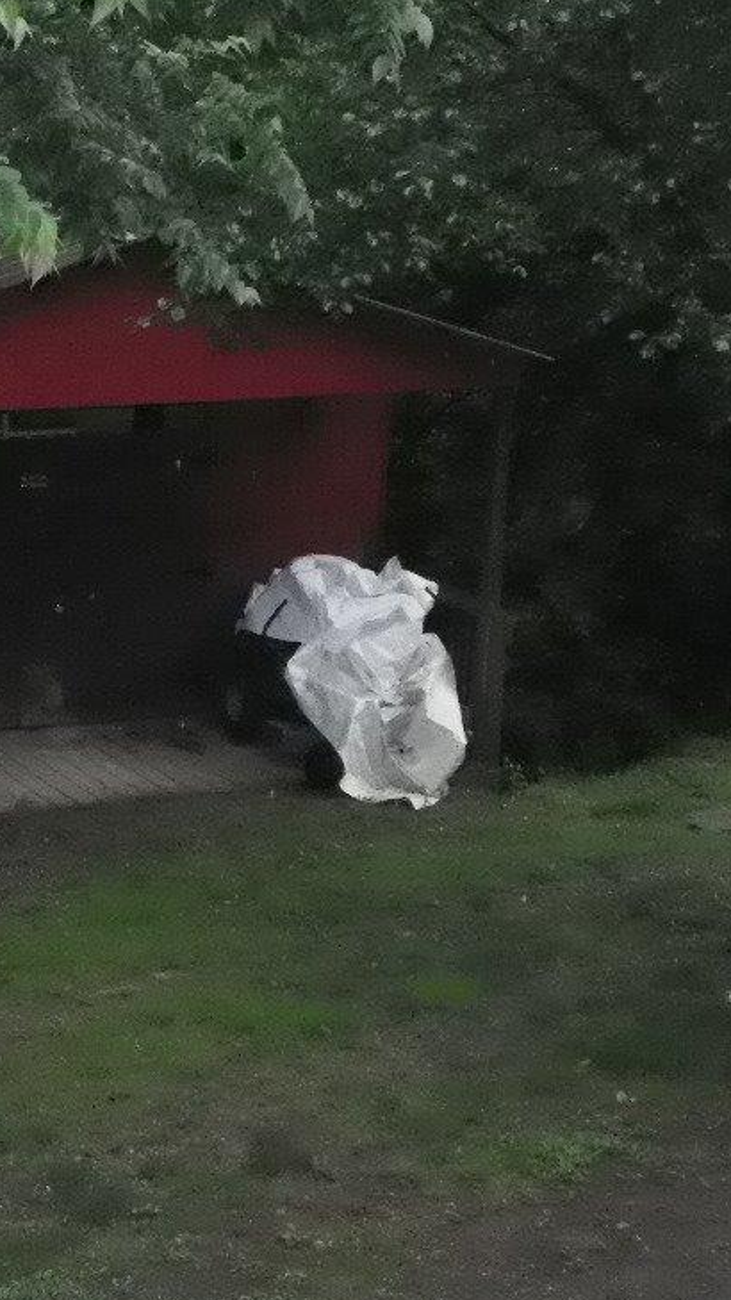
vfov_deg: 24.1
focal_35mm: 88
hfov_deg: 13.7
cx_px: 134
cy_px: 498
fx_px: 3033
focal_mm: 8.2
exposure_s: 1/160
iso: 800
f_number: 3.2
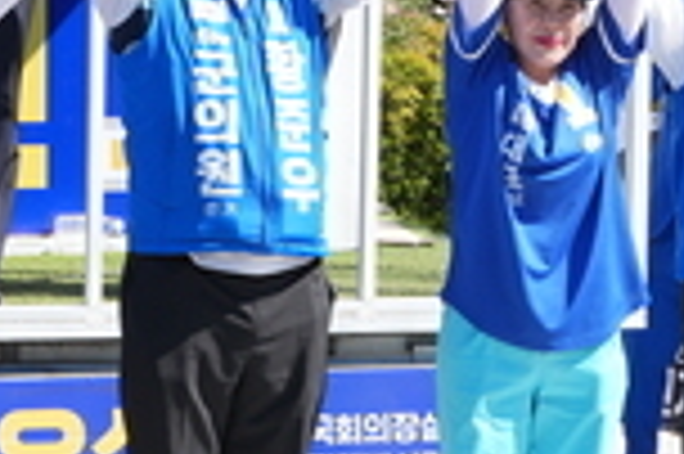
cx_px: -238
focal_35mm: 145
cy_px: -70
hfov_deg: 13.6
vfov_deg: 9.3
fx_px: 2752
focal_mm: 35
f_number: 11
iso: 100
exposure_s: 1/50
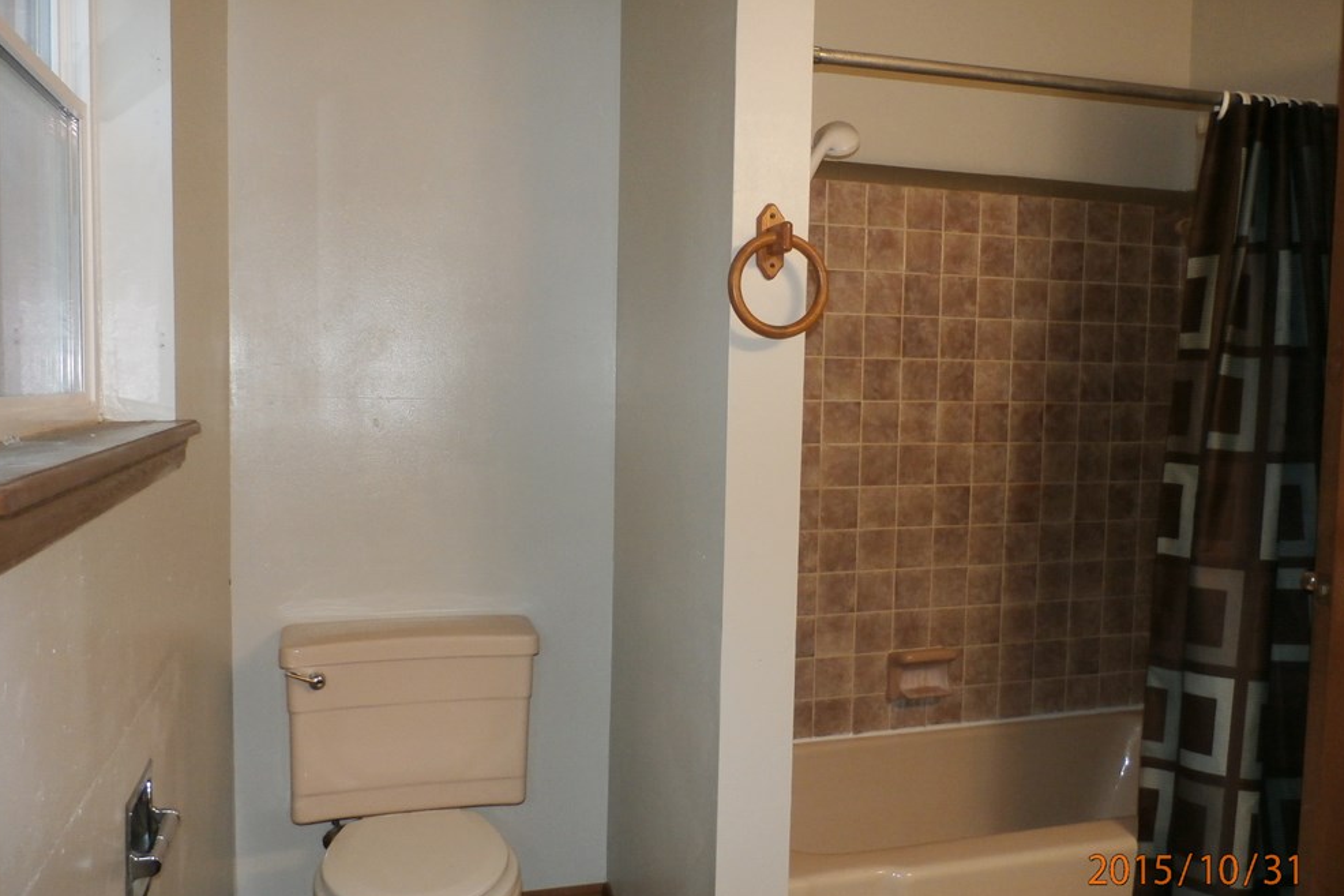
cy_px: 453
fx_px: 1008
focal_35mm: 27
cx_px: 664
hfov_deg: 67.4
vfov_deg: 47.9
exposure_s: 1/30
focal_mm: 4.5
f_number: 3
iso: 200
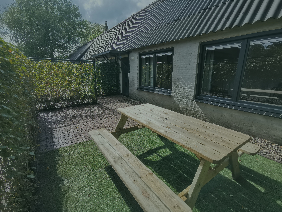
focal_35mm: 17
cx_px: 141
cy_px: 106
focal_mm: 2.23
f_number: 2.2
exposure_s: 1/1116
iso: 50
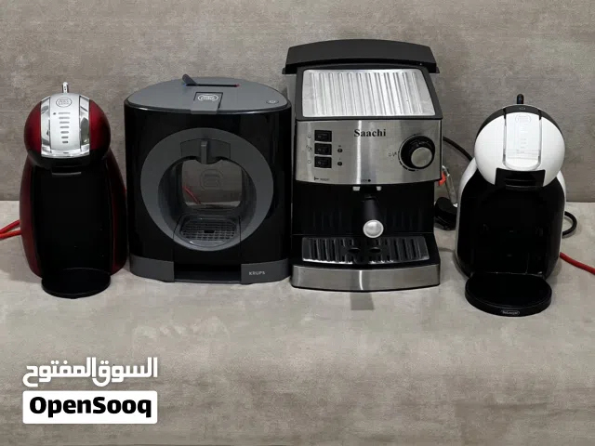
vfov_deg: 19.1
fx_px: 1324
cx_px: 298
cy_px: 223
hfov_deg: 25.3
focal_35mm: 77
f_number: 2.8
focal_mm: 9
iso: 160
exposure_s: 1/50
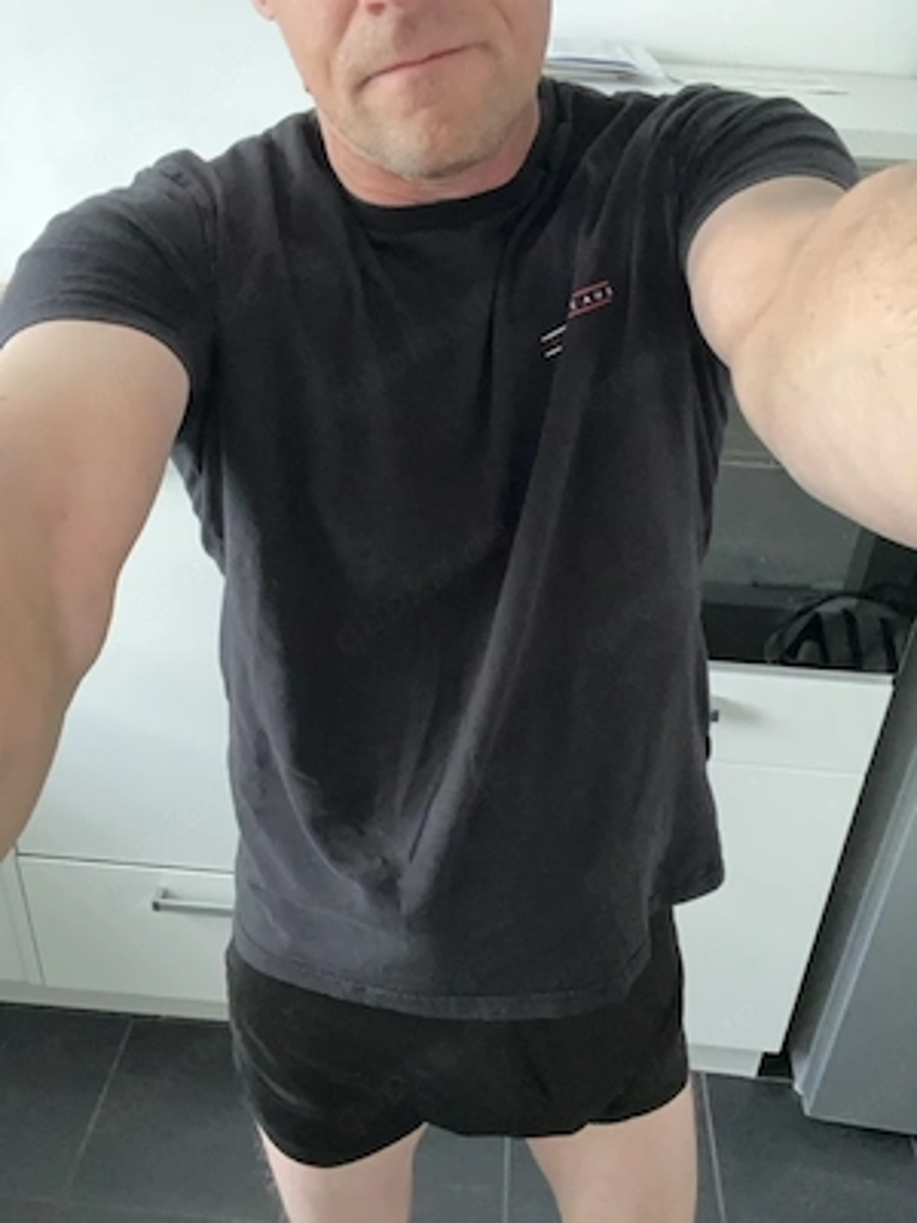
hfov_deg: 46.8
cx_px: 458
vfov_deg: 60.0
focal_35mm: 30
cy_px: 612
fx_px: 1060
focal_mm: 2.71
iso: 320
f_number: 2.2
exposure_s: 1/30
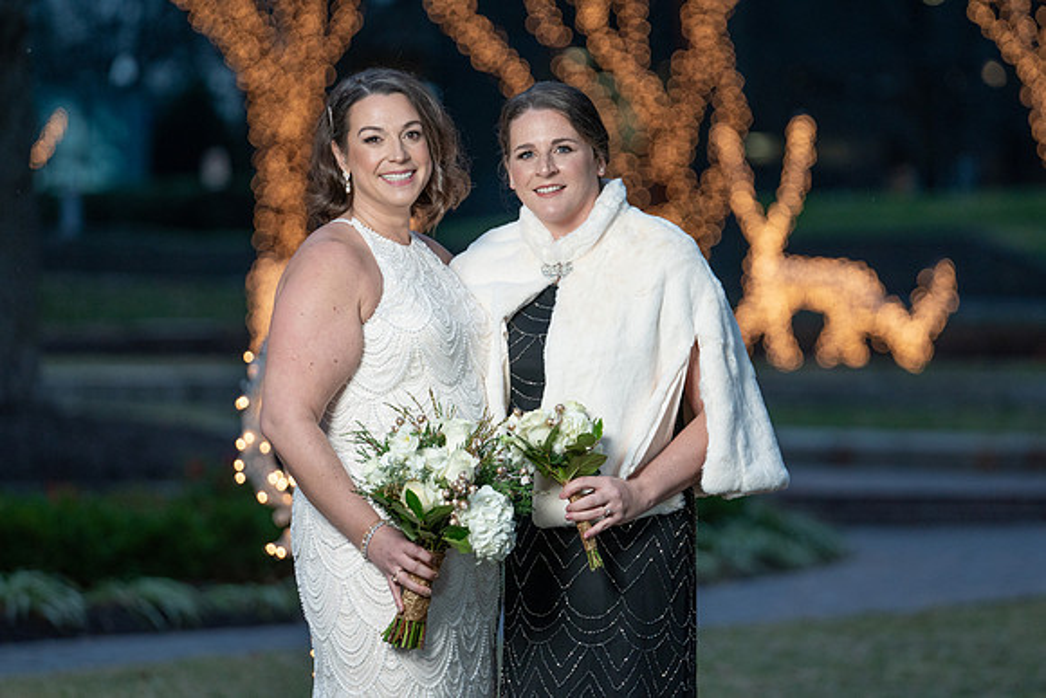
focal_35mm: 200
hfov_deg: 10.3
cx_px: 523
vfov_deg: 6.9
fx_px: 5812
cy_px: 349
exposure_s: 1/250
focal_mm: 200
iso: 1600
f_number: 4
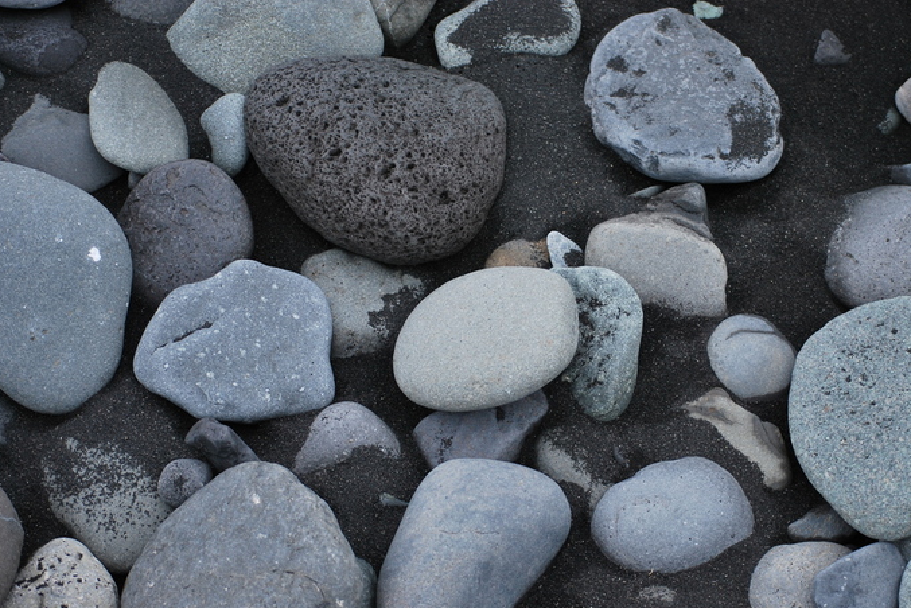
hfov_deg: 20.9
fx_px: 2471
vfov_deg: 14.0
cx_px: 515
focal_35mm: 98
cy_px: 356
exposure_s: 1/640
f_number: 4
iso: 200
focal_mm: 55
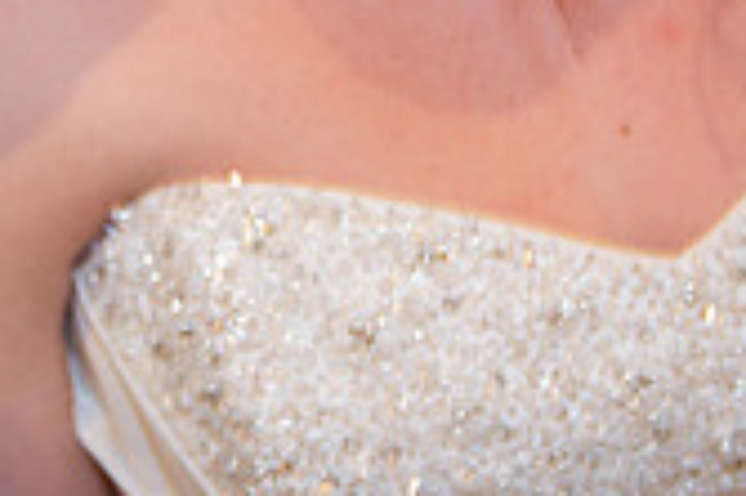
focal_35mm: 195
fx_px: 4037
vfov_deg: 6.9
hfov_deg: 10.5
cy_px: -299
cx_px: 36
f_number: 2.8
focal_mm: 56
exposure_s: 1/60
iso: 1250
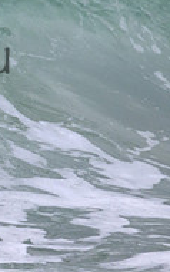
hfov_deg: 0.5
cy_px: 41
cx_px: -141
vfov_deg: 0.9
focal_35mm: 2474
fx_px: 18381
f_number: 11
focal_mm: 800
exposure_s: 1/1600
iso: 1800
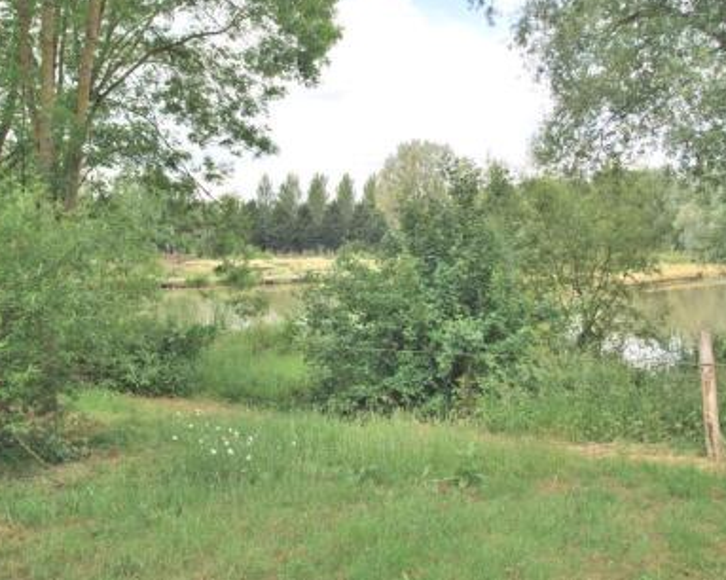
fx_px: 752
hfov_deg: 51.6
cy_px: 287
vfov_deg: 42.2
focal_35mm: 35
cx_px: 364
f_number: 5.6
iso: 100
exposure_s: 1/200
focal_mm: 20
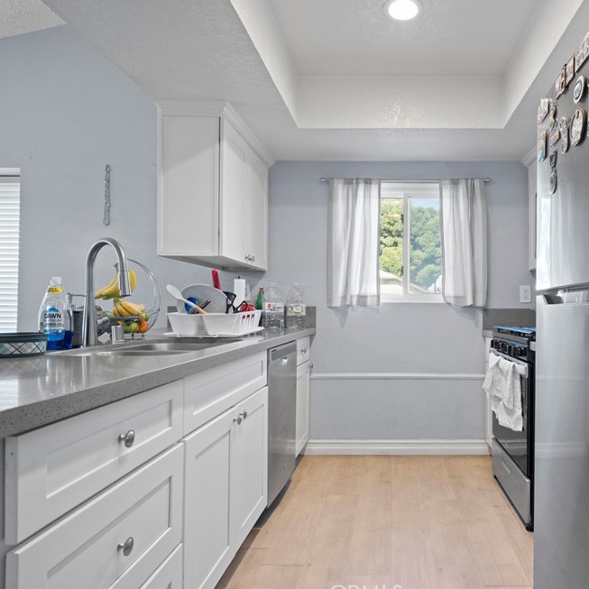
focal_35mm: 24
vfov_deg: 65.0
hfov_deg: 63.2
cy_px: 298
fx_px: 462
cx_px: 398
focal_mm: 18
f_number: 7.1
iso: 250
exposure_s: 1/2.5
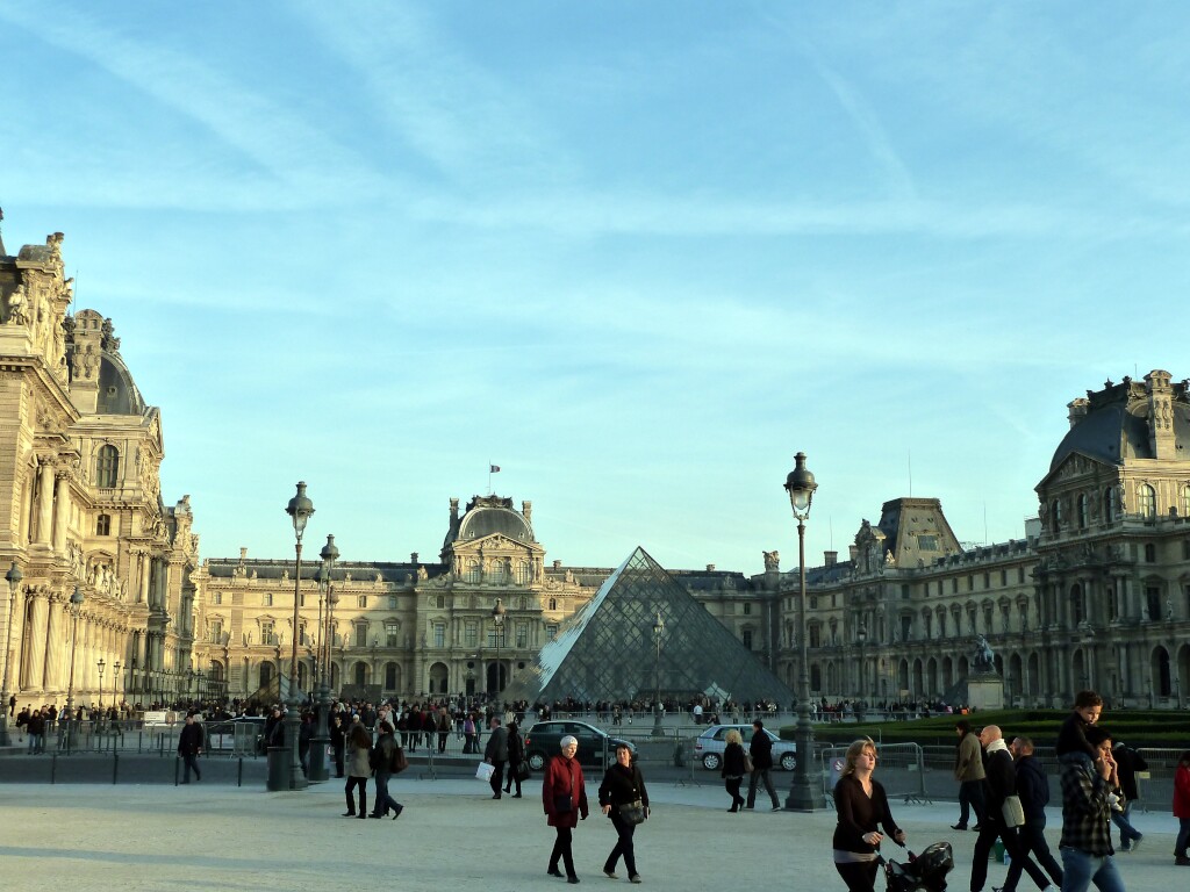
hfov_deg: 44.8
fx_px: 1444
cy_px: 446
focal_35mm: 42
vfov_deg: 34.3
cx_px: 595
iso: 125
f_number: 4
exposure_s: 1/320
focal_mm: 6.9
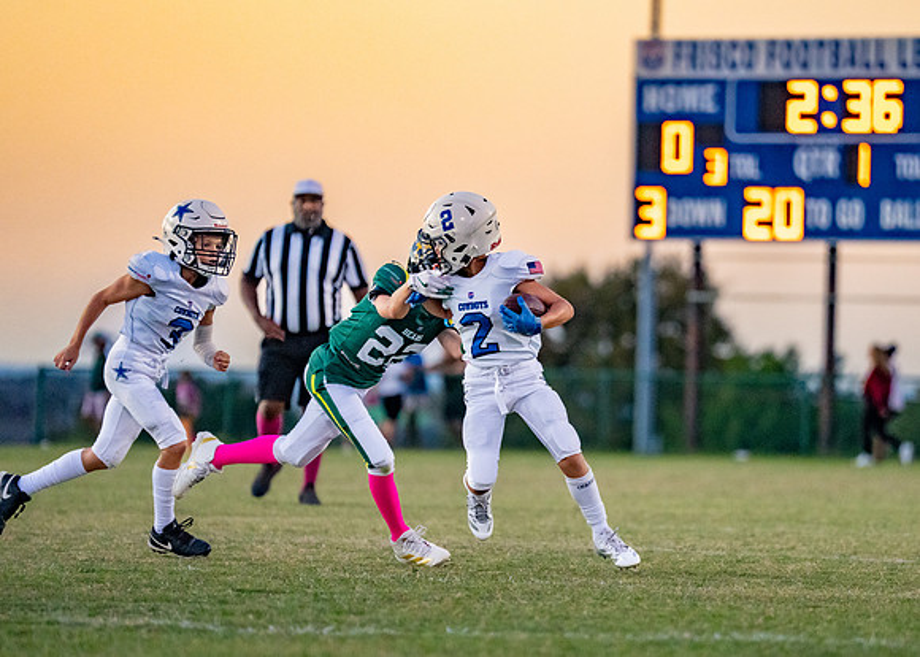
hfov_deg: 7.5
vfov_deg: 5.3
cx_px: 562
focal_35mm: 270
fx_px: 7049
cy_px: 375
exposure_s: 1/1600
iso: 4000
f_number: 2.8
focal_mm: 200
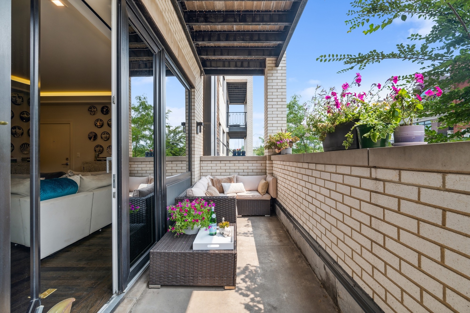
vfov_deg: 73.7
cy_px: 156
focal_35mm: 16
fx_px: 209
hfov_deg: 96.8
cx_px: 235
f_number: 10
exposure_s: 1/20
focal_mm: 16
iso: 400
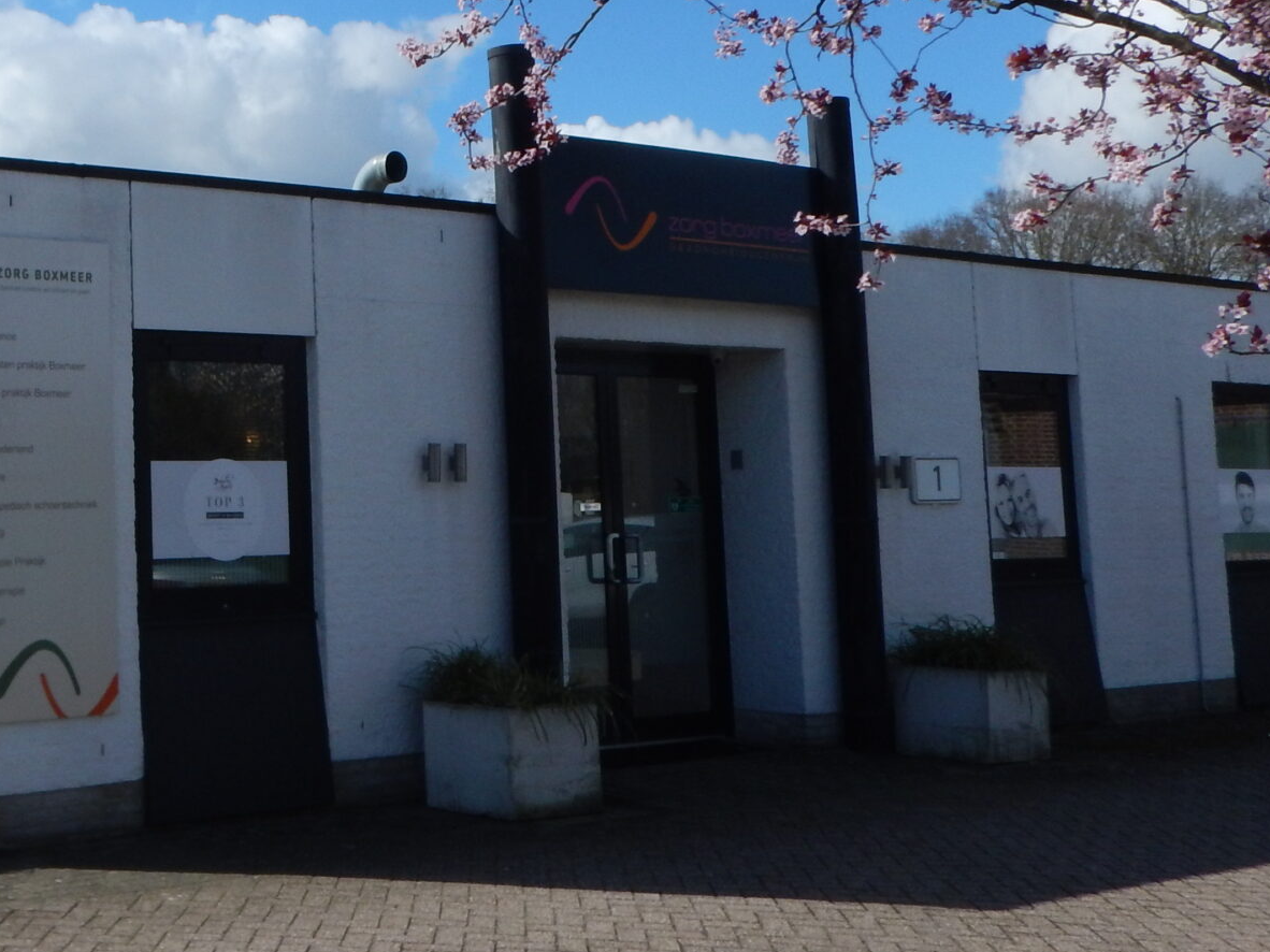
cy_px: 315
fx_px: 1907
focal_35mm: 52
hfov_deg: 33.9
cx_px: 29
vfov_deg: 27.8
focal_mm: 4.3
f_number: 4.1
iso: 125
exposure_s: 1/1500
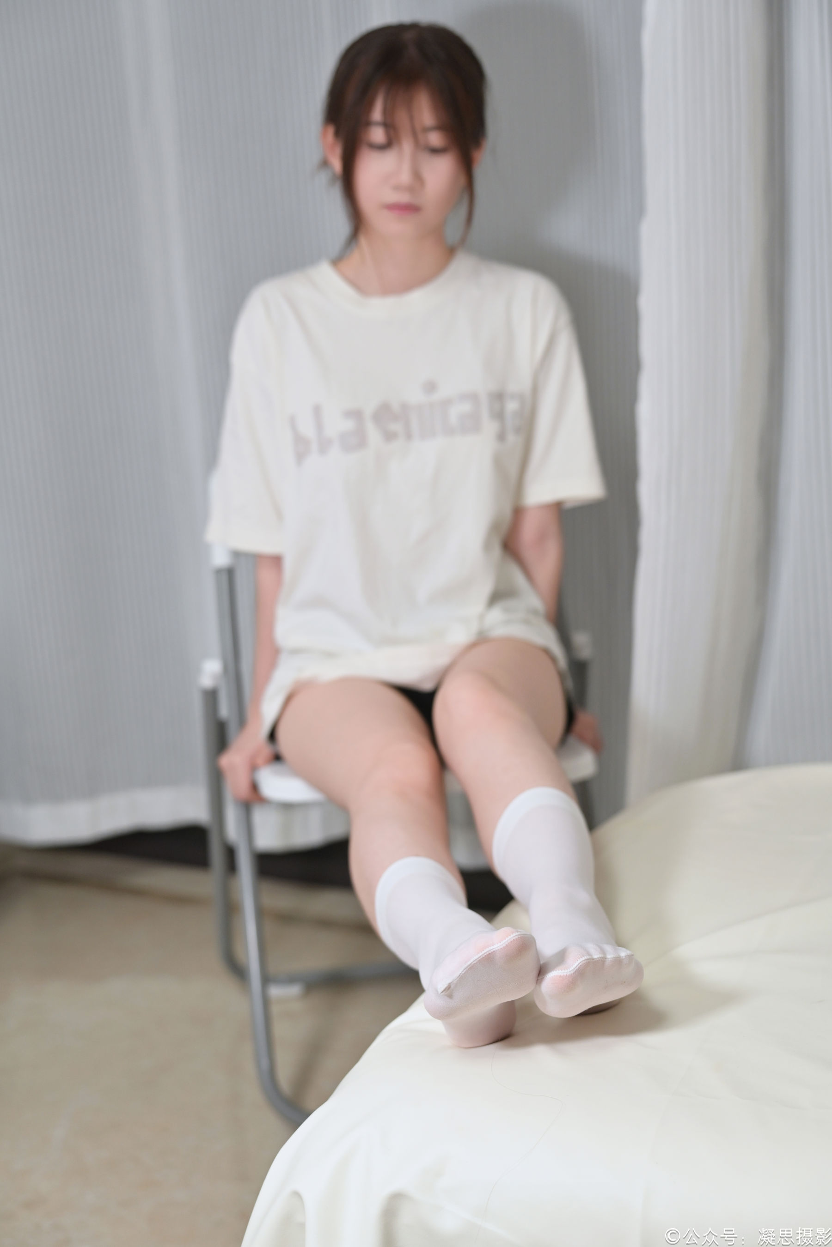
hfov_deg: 28.6
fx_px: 1629
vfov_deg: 41.9
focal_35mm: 47
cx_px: 416
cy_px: 624
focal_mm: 47
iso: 1000
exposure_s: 1/100
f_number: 2.8
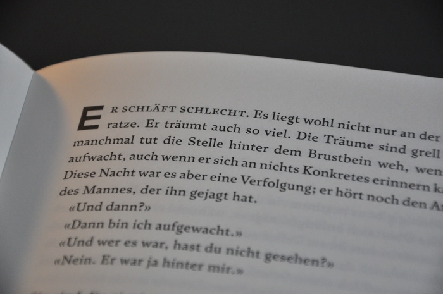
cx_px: 222
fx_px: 1936
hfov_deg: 13.1
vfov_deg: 8.7
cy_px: 147
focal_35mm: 158
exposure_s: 1/200
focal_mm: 105
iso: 800
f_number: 5.6
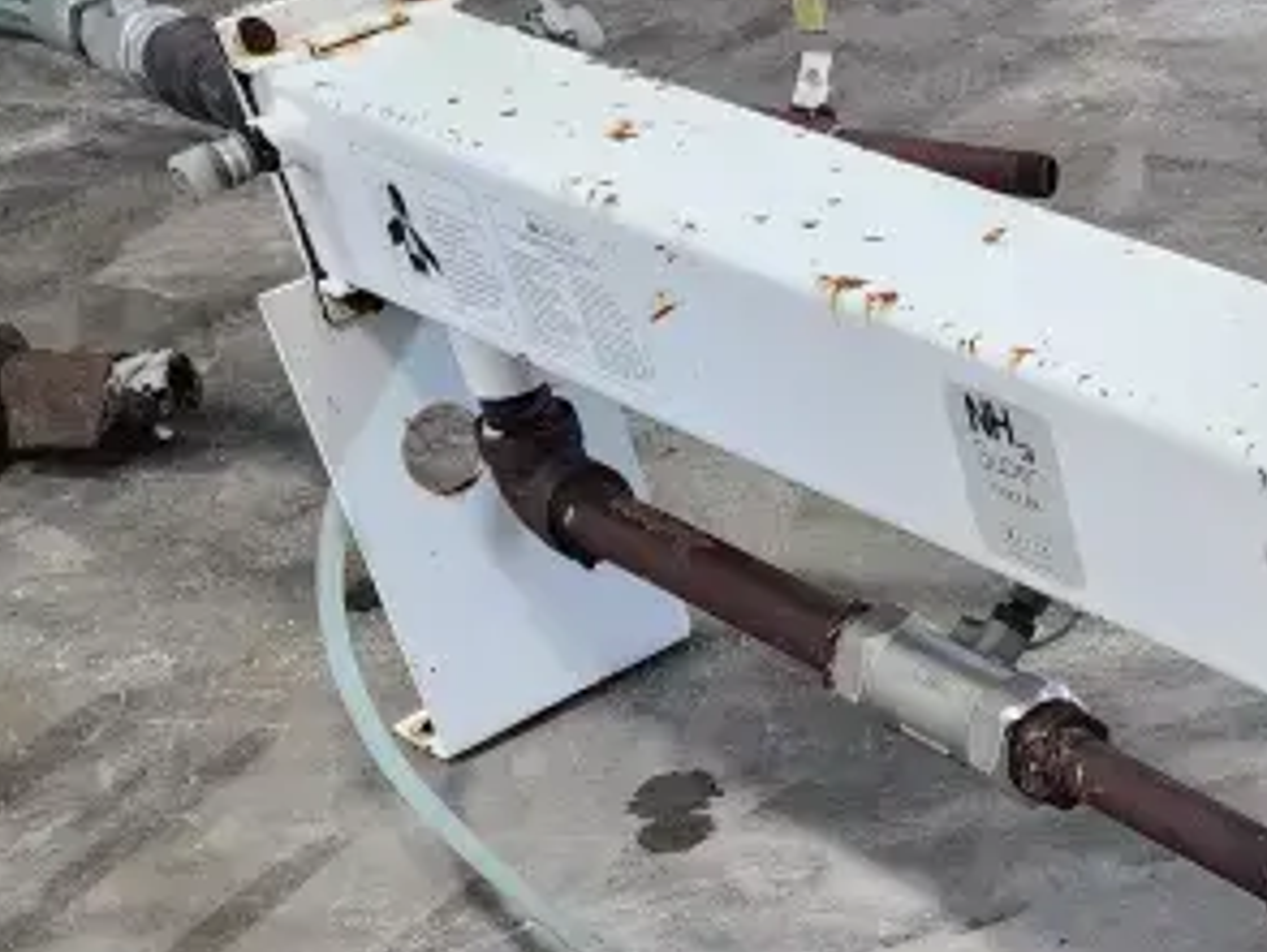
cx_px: 1517
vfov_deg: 18.3
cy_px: 1241
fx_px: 2747
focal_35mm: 75
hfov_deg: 23.7
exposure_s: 1/120
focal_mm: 6.4
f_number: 1.8
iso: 640
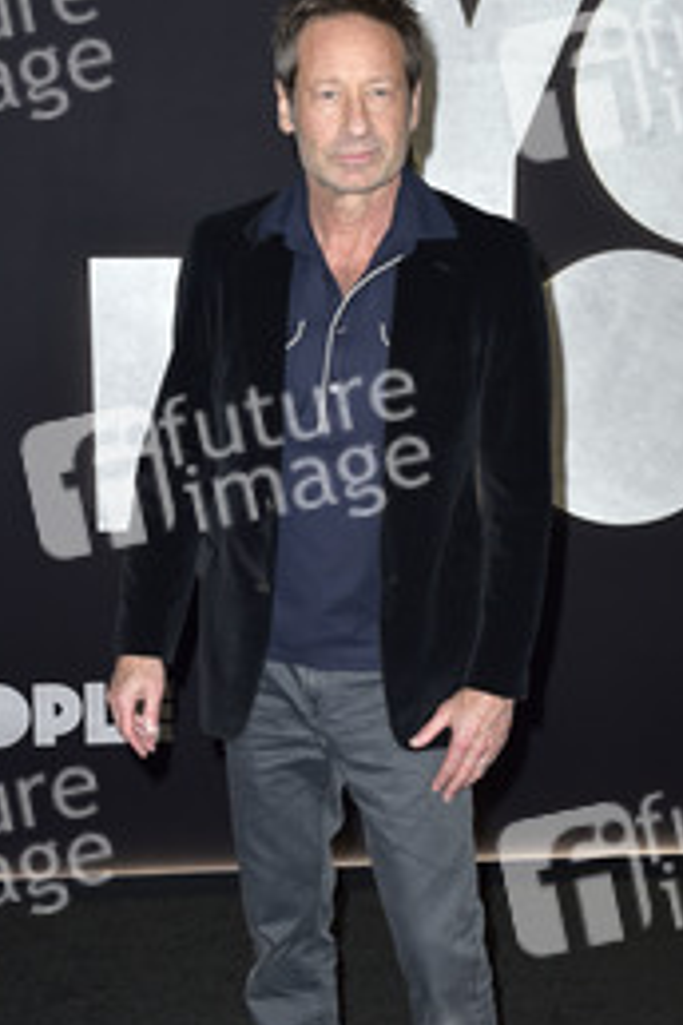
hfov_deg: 21.9
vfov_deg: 32.2
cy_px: 663
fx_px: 1764
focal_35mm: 62
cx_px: 343
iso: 500
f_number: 6.3
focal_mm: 40
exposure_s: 1/250
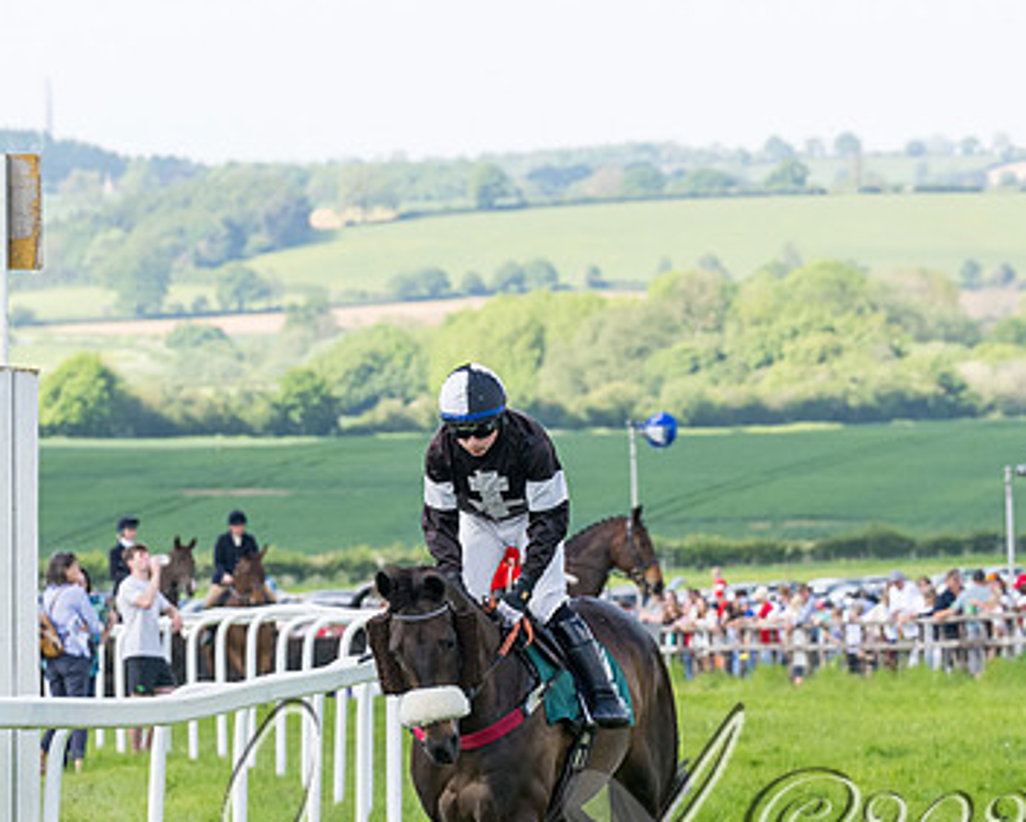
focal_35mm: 323
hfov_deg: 6.0
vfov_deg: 4.8
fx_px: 9816
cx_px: 565
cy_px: 630
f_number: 5
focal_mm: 115
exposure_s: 1/1000
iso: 400
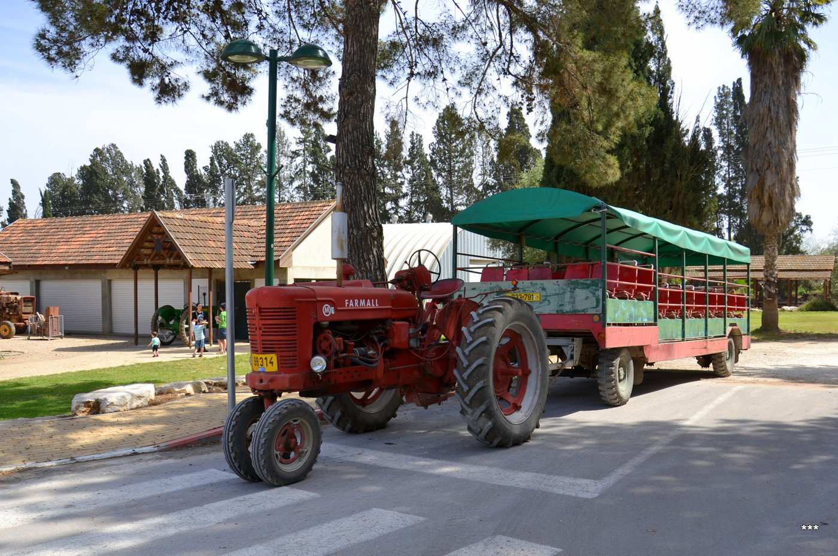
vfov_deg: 47.8
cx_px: 419
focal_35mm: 27
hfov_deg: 67.4
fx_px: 628
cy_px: 278
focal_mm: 18
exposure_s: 1/200
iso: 100
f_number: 7.1
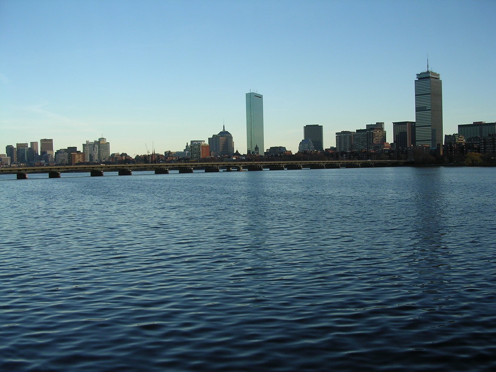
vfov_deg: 37.7
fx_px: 544
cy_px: 186
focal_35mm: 38
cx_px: 248
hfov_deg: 49.0
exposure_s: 1/503
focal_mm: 5.8
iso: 100
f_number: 2.8
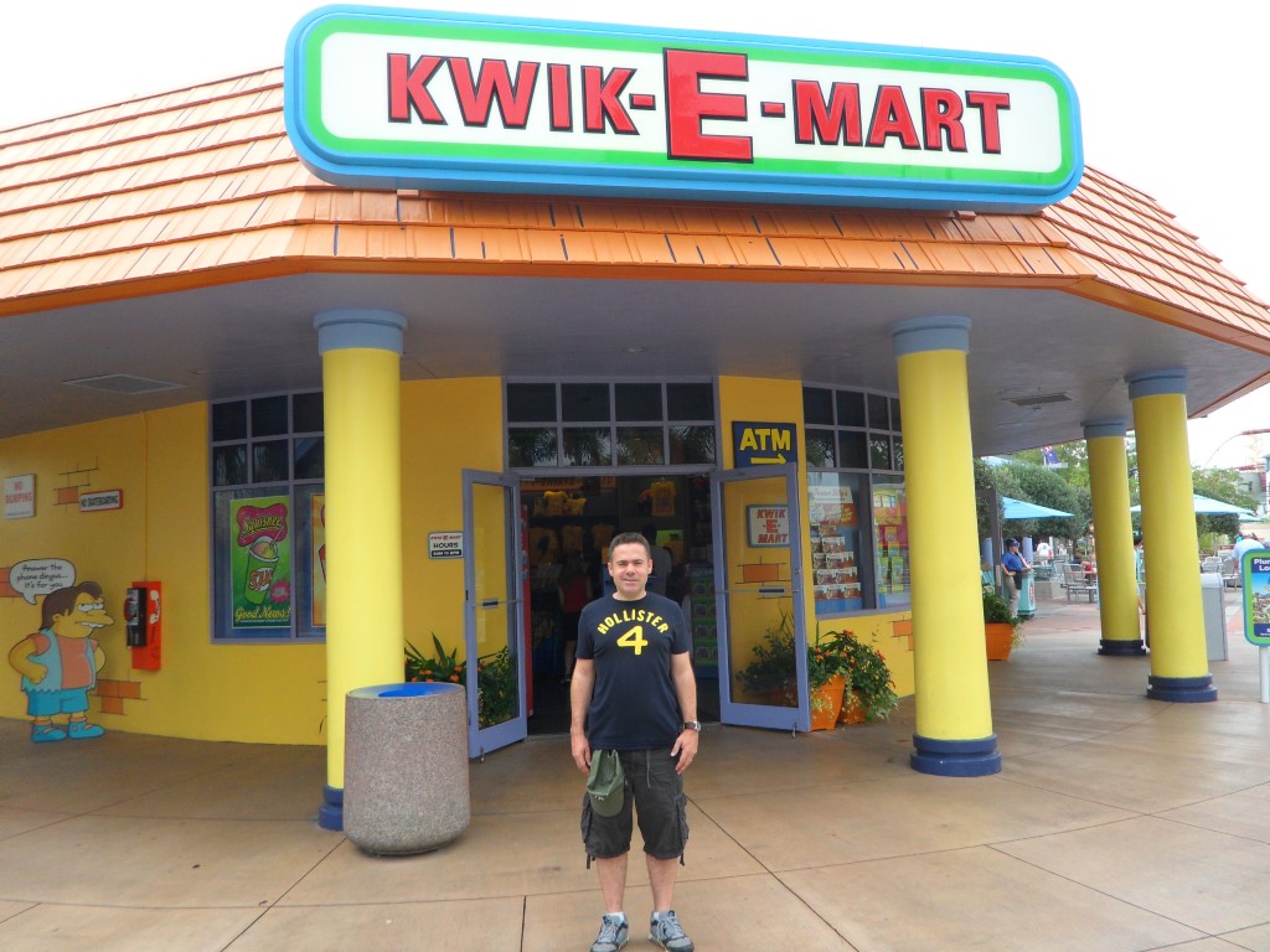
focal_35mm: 27
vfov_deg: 51.4
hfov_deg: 65.3
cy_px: 476
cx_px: 635
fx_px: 991
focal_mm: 4.9
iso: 80
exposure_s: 1/250
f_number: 3.5
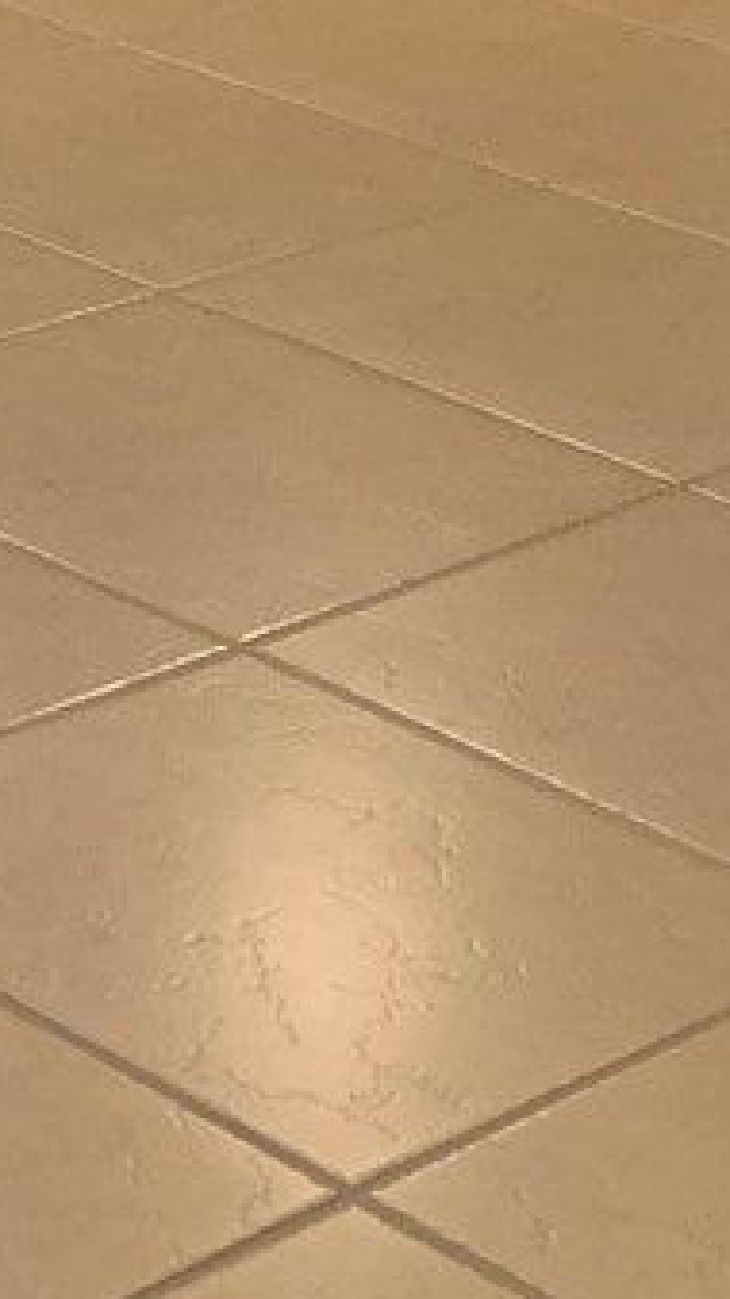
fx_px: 4613
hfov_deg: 8.5
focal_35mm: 134
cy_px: -630
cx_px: -853
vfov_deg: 14.9
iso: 100
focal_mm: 4.25
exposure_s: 1/60
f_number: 1.8
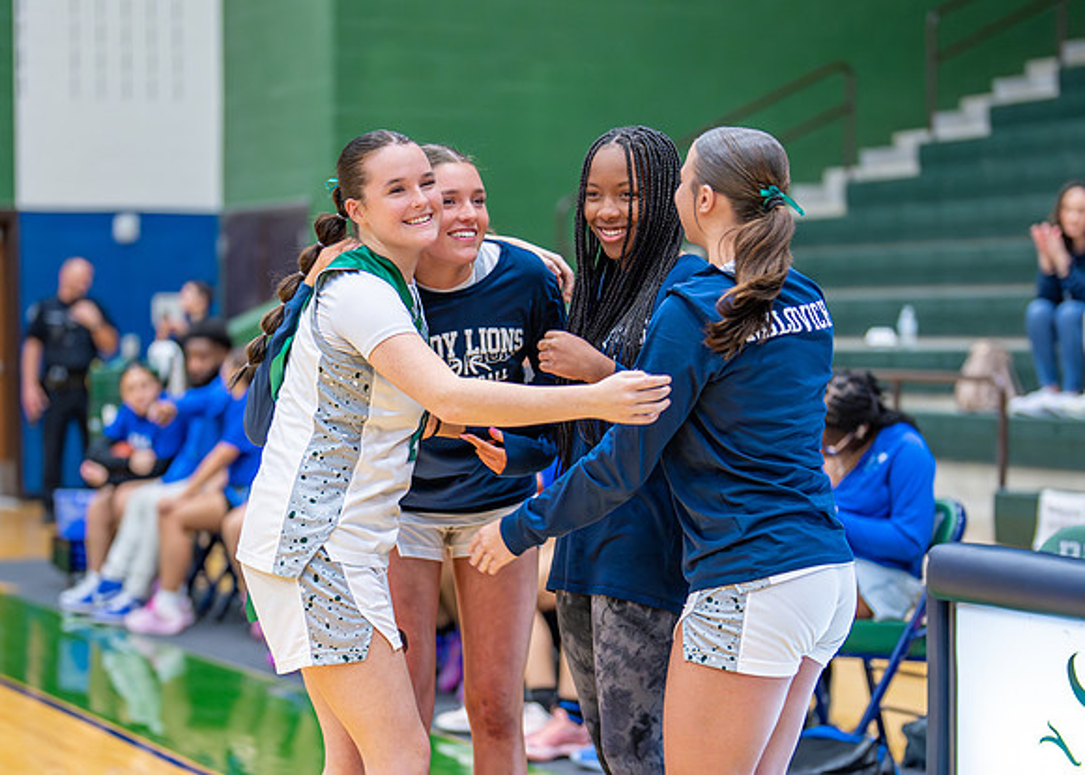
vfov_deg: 15.5
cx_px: 513
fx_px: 2841
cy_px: 487
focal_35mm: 92
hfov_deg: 21.6
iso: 640
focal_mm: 50
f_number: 1.2
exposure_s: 1/500
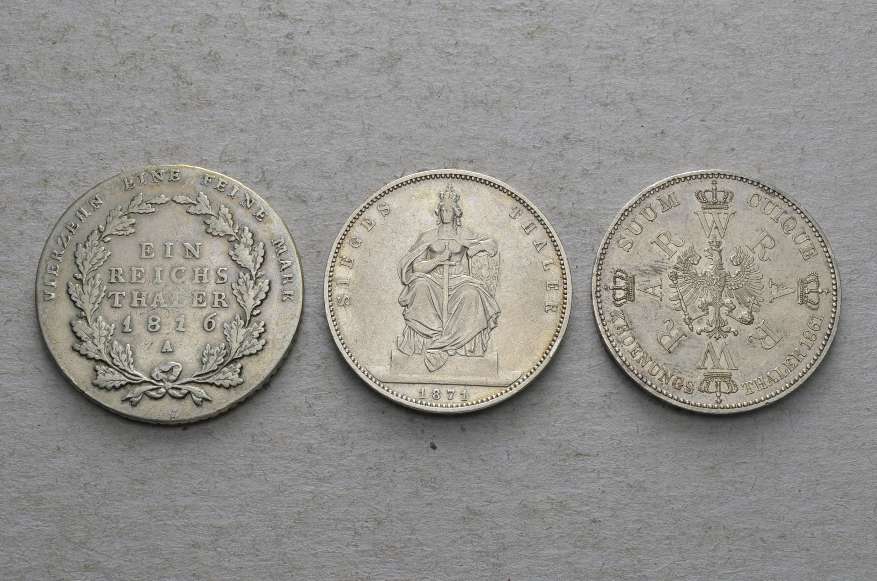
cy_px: 290
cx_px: 438
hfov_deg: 33.5
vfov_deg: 22.5
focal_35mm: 60
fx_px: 1459
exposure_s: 1/200
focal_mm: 40
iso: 400
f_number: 14
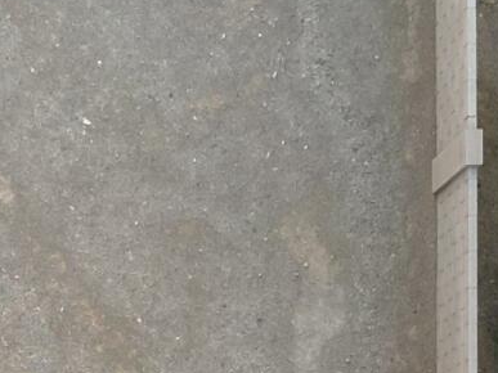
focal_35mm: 186
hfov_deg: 10.4
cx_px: -190
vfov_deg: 7.7
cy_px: 651
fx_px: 2675
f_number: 1.7
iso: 100
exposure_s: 1/80
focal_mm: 6.72
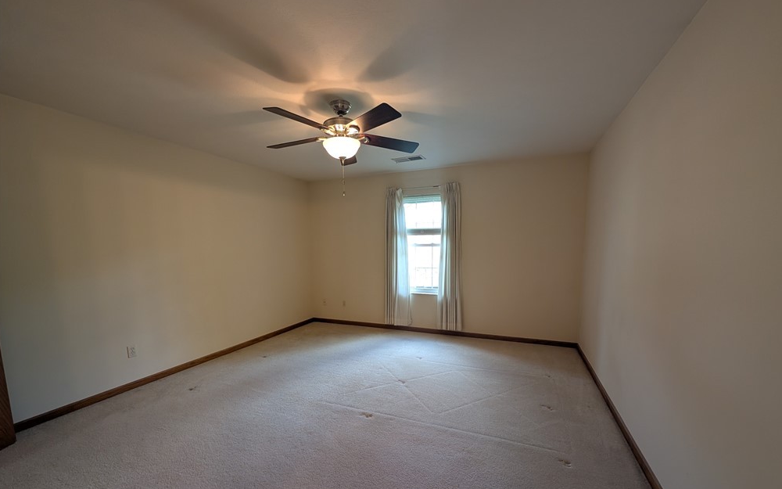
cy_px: 285
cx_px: 395
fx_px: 277
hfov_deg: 109.4
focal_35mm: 13
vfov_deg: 82.2
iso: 78
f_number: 1.7
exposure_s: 1/60
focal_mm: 2.02
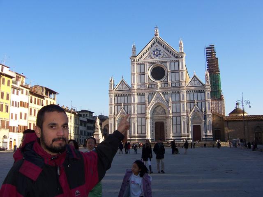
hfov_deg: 51.4
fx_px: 274
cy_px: 98
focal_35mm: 36
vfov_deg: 39.7
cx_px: 132
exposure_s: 1/250
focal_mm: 6
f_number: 4.8
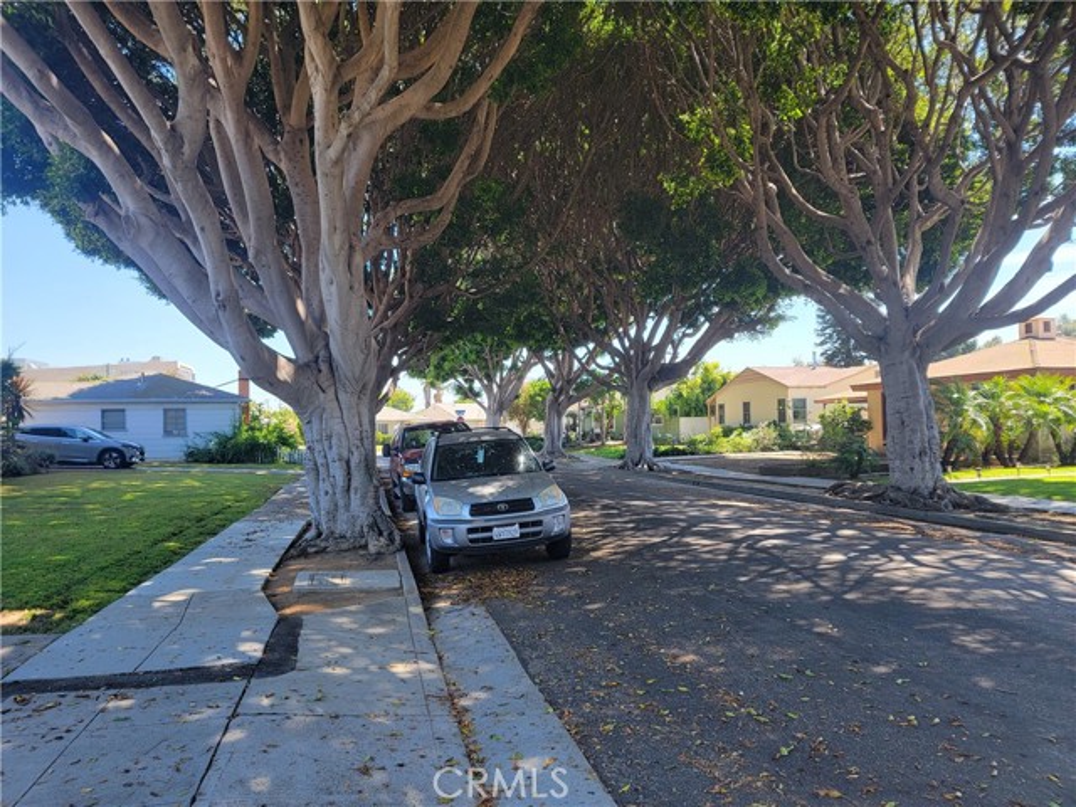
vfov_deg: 56.8
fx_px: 746
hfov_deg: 71.6
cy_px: 404
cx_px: 538
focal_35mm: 24
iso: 16
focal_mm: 6.7
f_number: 1.8
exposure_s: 1/120
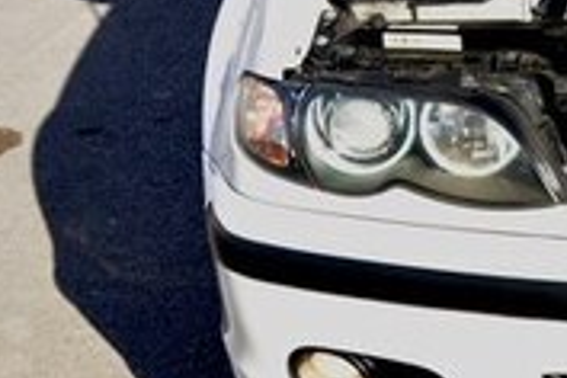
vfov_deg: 10.9
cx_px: 830
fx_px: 1937
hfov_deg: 15.5
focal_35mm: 123
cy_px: -119
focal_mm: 22
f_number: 5.6
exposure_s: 1/200
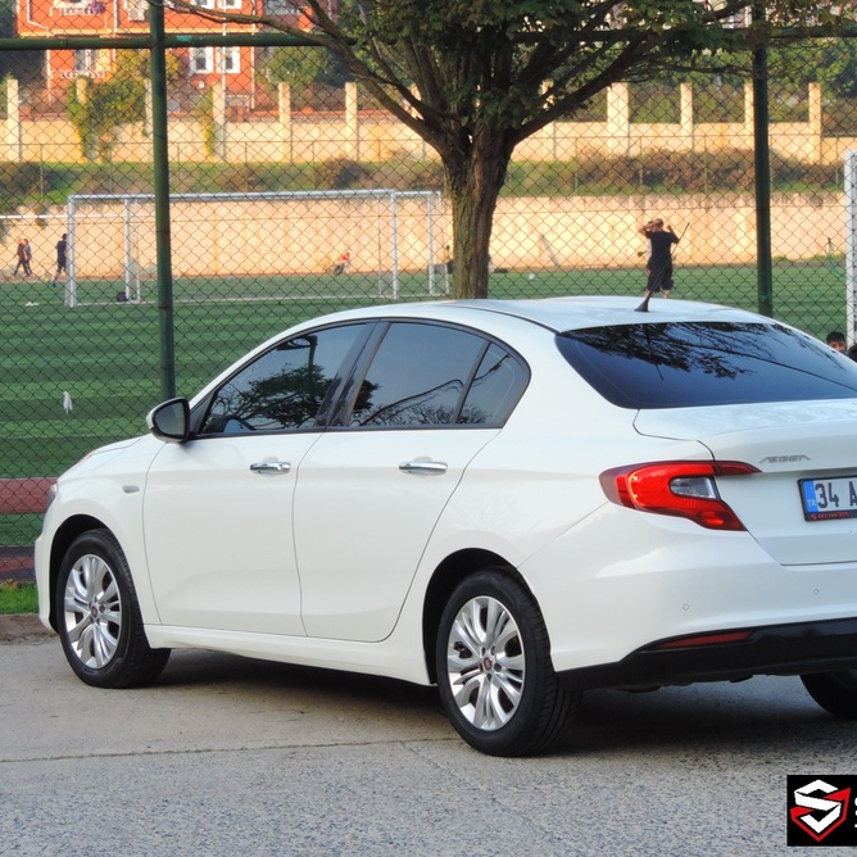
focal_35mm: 125
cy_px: 432
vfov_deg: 14.0
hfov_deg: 13.9
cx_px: 534
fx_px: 3501
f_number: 4.2
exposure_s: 1/500
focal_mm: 18.7
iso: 400
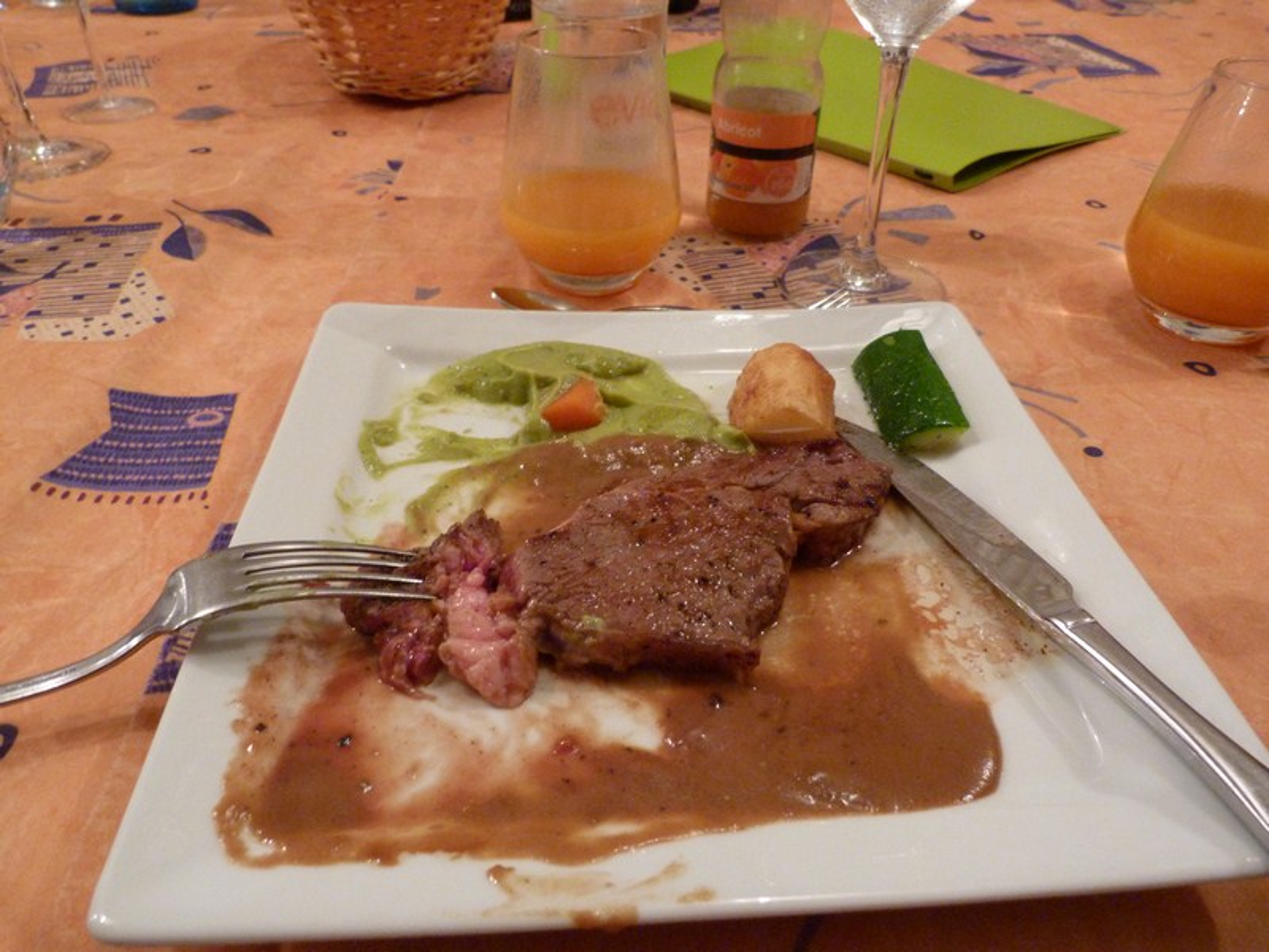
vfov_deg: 54.9
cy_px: 476
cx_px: 634
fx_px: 916
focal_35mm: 25
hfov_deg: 69.4
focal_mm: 4.5
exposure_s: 1/10
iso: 400
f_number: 2.8
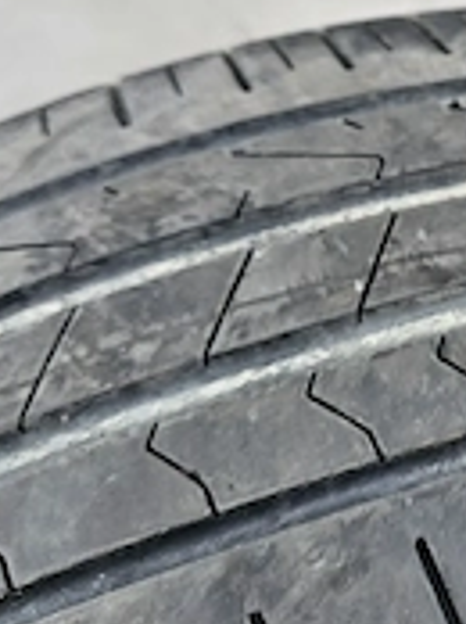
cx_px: 513
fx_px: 954
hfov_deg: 25.5
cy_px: 172
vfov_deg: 35.6
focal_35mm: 53
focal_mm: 6.3
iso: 32
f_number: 1.7
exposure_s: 1/180
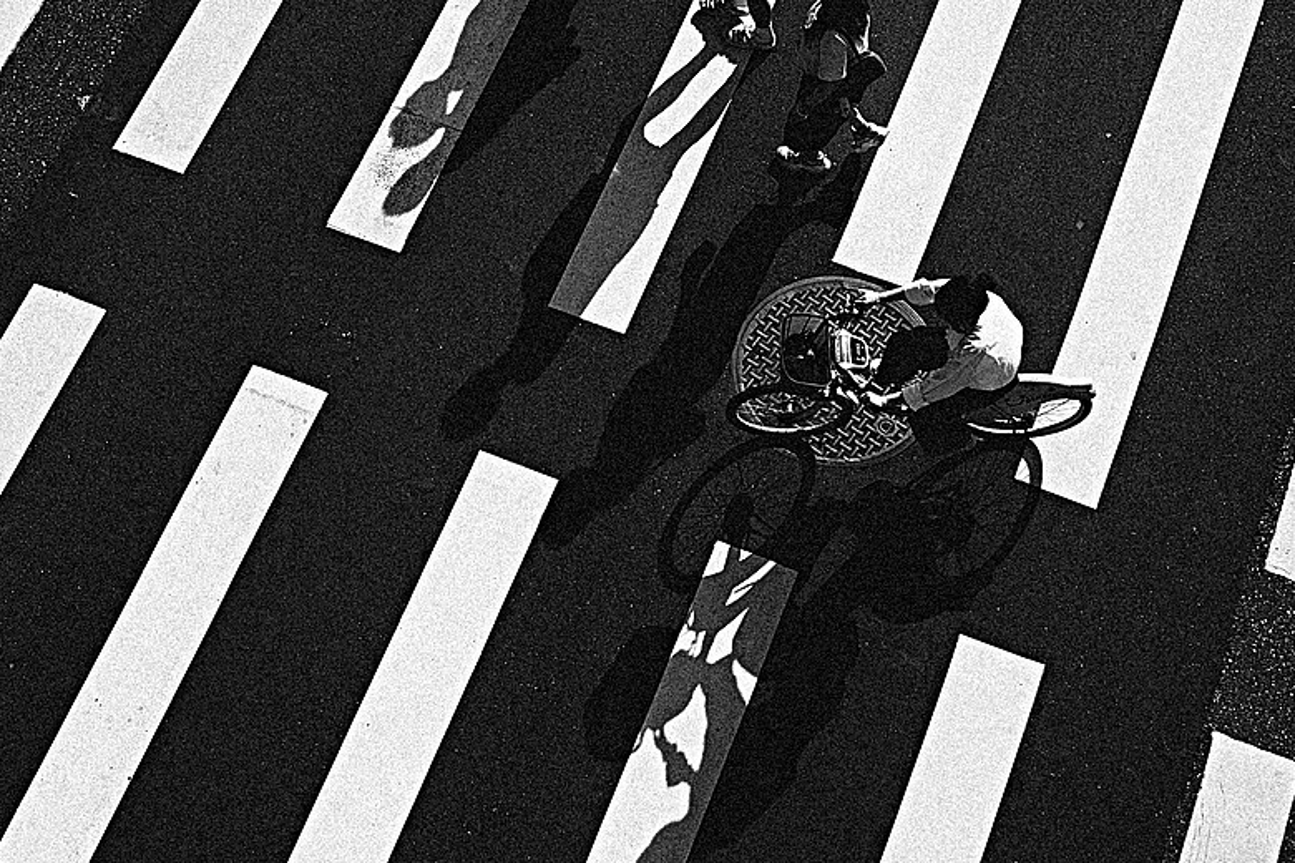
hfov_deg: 39.6
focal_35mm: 50
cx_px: 648
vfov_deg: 27.0
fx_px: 1798
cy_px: 432
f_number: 2.8
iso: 160
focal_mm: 18.3
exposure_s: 1/800
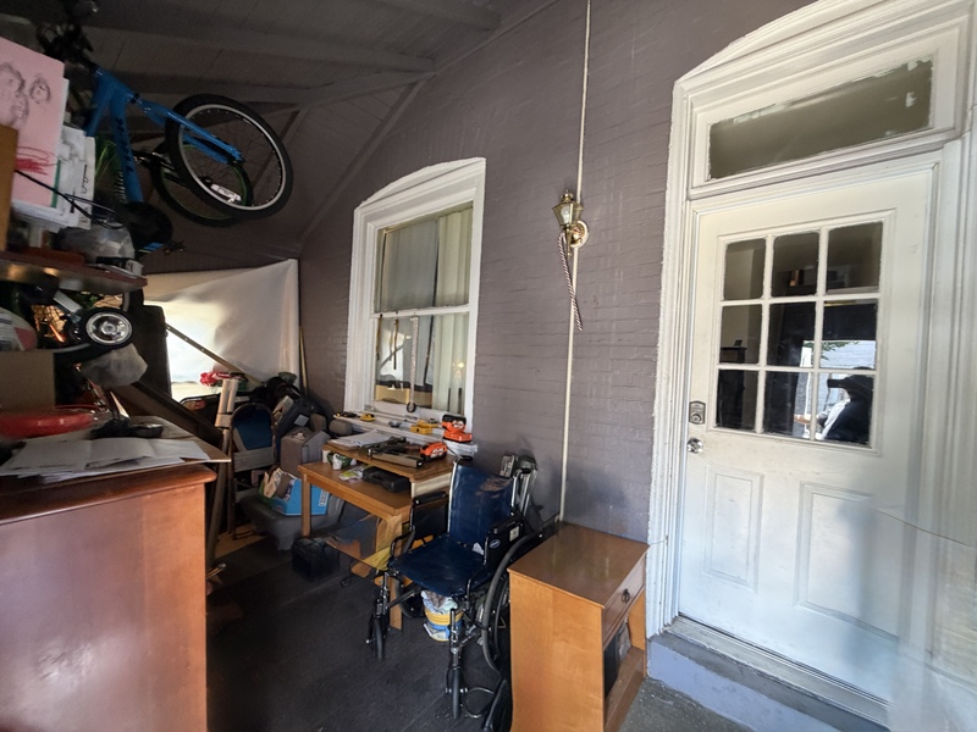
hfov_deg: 102.1
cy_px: 366
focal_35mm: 14
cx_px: 488
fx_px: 395
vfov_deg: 85.7
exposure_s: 1/60
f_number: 2.2
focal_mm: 2.22
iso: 250
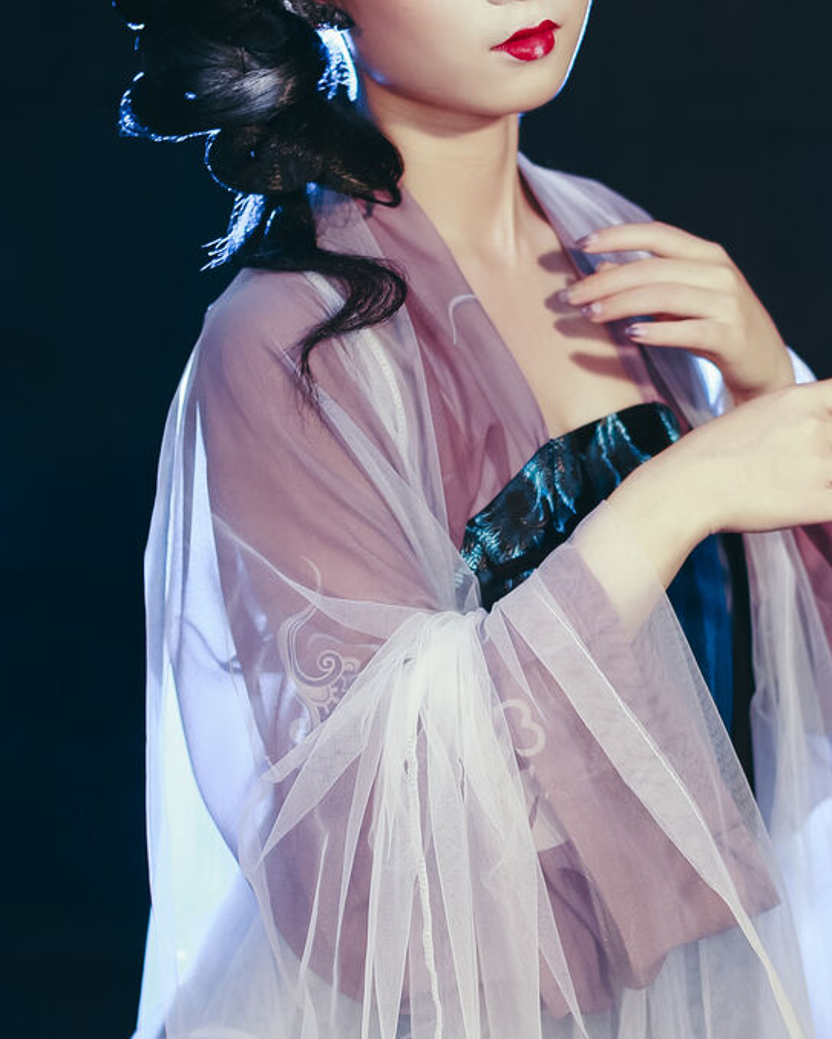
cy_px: 506
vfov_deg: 15.8
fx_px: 3753
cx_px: 515
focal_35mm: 122
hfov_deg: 12.6
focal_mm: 50
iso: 320
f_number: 2
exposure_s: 1/100
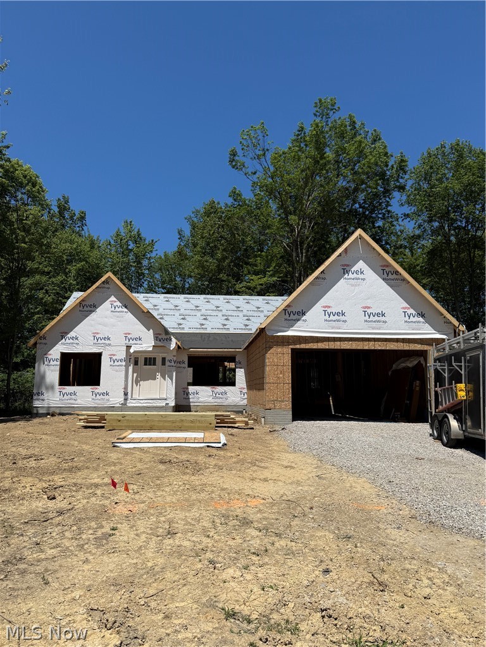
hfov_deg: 56.8
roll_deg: -1.8
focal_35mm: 24
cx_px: 243
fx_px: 449
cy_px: 324
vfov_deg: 71.6
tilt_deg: +6.9
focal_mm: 6.76
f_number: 1.78
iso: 80
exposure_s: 1/7353
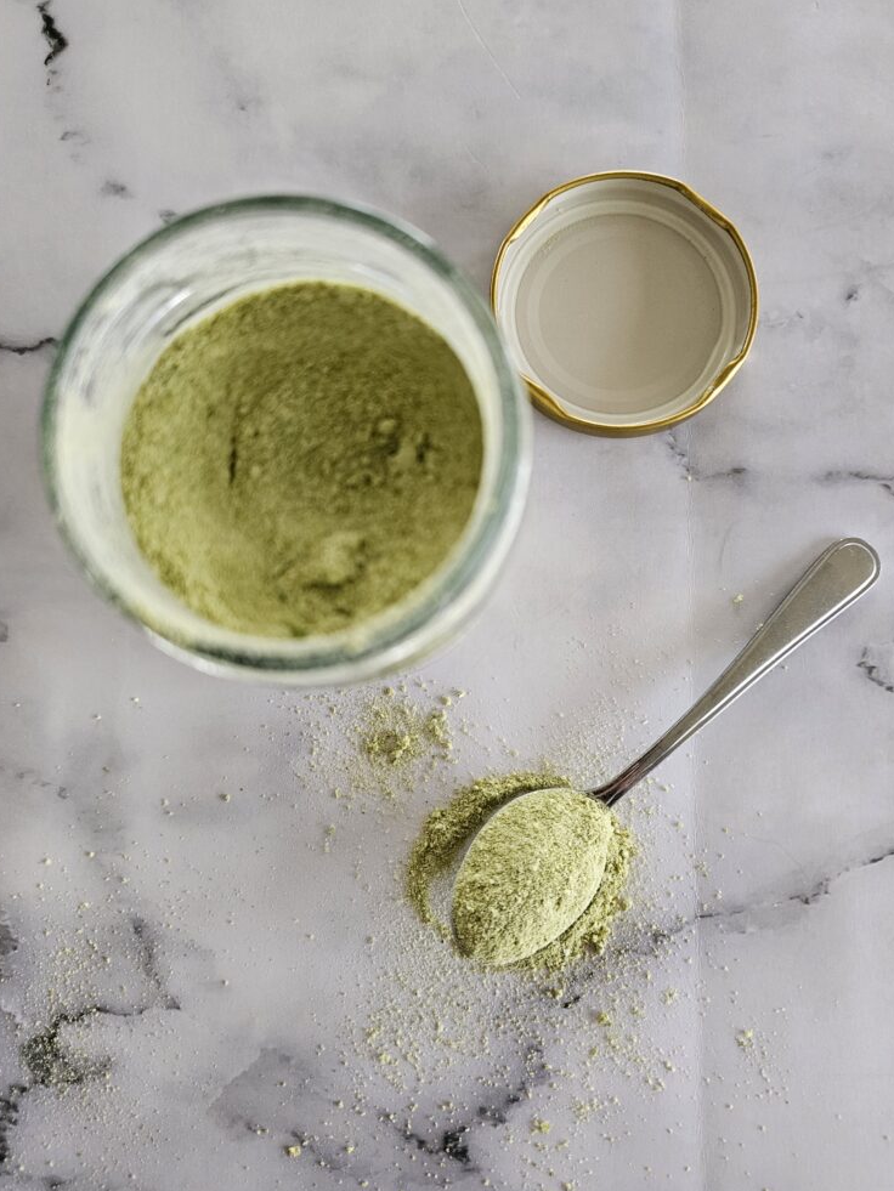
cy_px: 600
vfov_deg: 71.6
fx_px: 826
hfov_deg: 56.8
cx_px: 452
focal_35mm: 24
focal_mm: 6.3
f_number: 1.7
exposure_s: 1/52
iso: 640
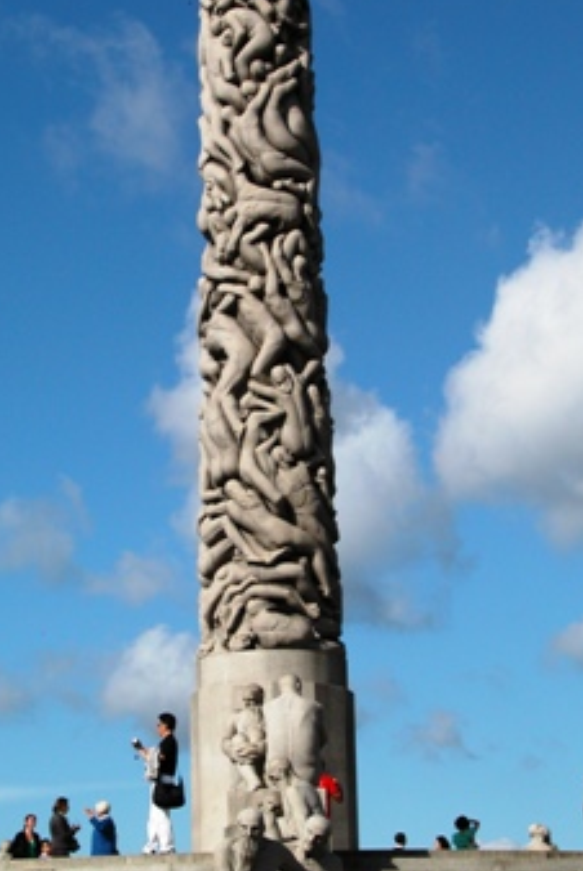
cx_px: 217
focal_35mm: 95
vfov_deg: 21.4
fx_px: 2303
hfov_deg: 14.4
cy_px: 417
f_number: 6.6
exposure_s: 1/532
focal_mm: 17.8
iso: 100
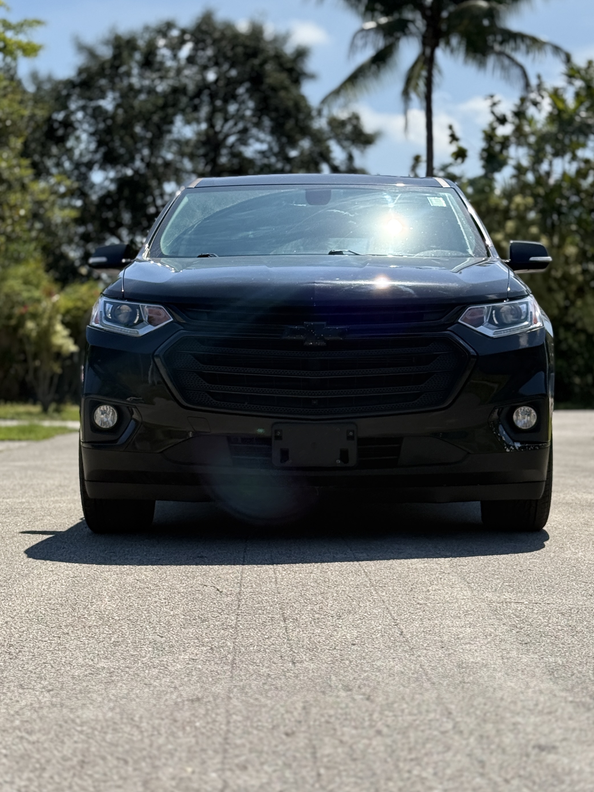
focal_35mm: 70
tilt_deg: +0.3
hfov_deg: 21.0
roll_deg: -1.2
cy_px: 353
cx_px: 322
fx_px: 1601
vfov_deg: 27.8
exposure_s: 1/6024
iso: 100
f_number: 1.78
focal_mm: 6.76
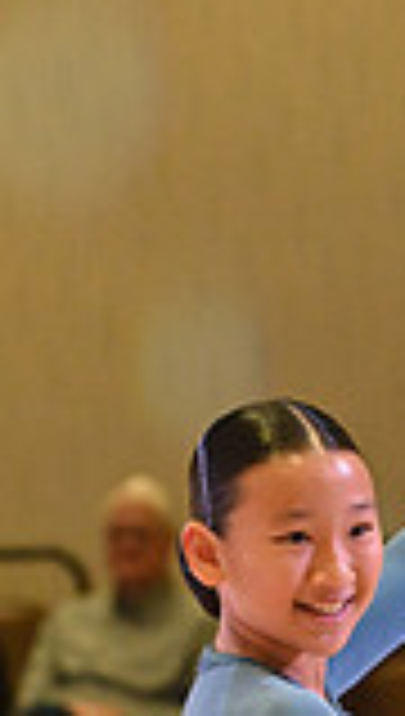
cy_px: 1004
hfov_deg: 2.6
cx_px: 259
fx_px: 8835
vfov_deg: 4.6
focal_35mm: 465
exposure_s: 1/400
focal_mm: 122
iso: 4000
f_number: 5.6
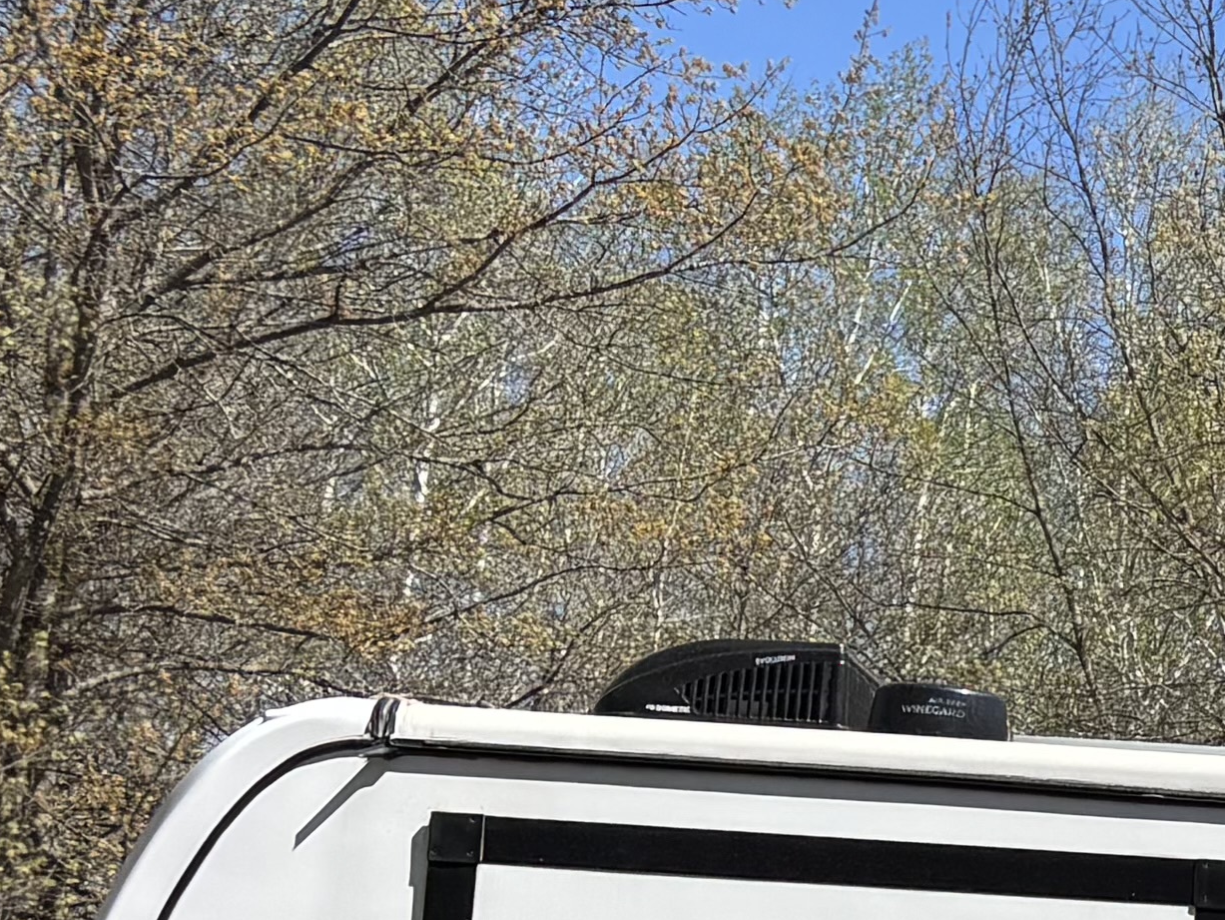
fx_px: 4283
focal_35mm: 121
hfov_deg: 13.9
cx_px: 2415
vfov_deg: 12.0
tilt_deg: +6.2
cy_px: 1034
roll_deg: -3.0
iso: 50
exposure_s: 1/2857
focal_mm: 5.96
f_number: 1.6
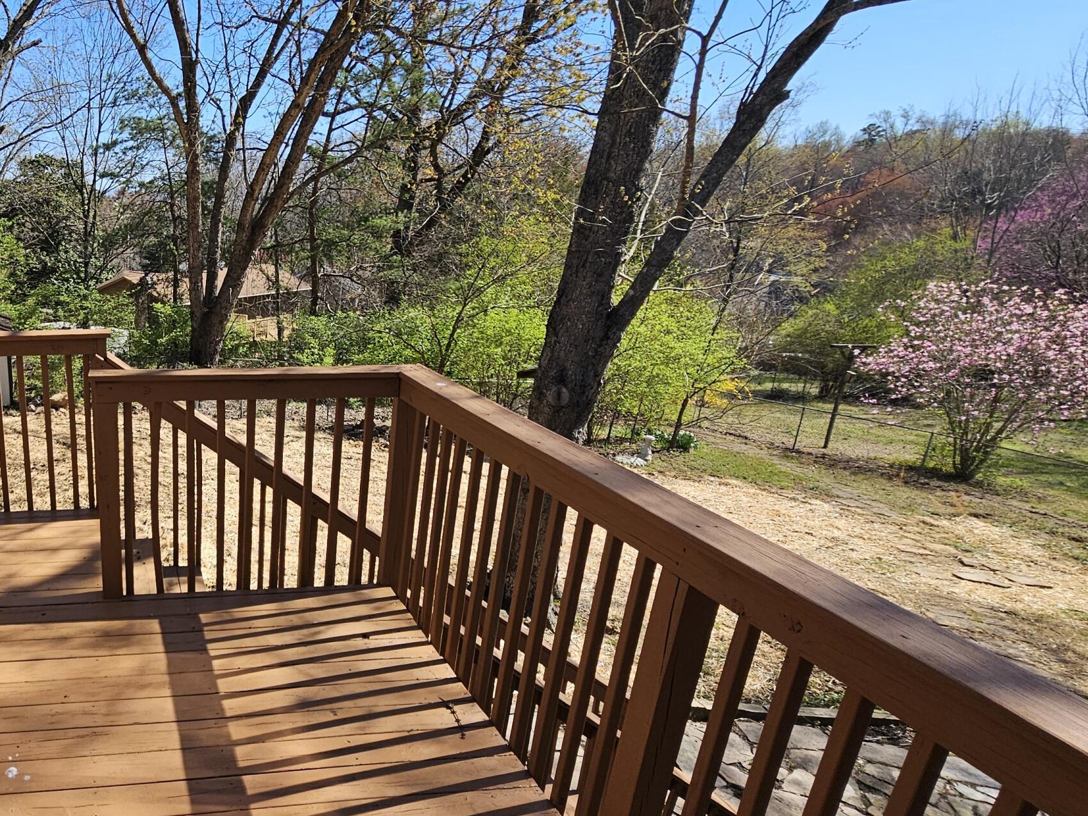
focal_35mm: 23
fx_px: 723
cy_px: 492
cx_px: 202
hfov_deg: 66.4
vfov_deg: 58.4
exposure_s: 1/1297
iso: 50
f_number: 2.2
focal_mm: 2.2
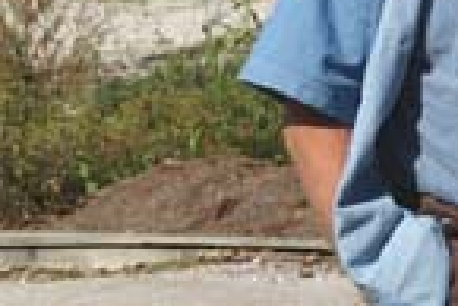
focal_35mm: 413
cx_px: 859
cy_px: 136
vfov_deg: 3.3
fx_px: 5259
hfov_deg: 4.9
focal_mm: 50
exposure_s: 1/350
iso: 100
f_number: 6.7
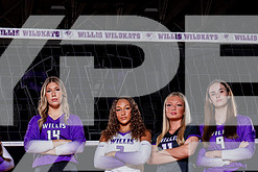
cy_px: 196
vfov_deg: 19.6
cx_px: 51
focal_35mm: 66
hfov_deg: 29.8
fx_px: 473
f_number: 8
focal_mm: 27
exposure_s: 1/250
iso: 100
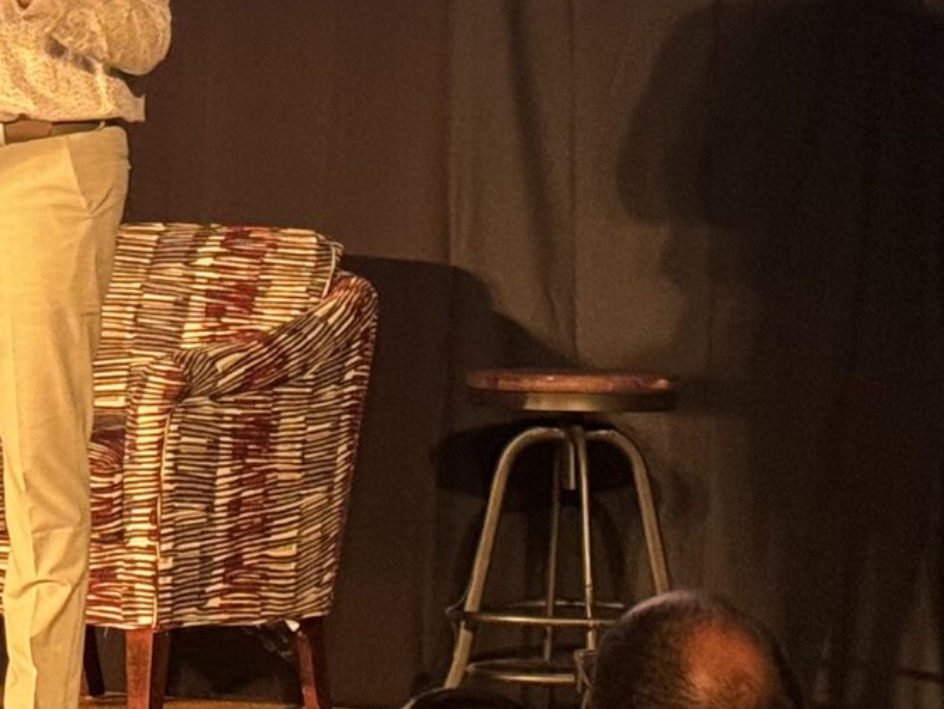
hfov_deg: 10.8
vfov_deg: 8.0
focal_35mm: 183
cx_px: 234
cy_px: -332
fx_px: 4993
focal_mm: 6.86
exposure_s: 1/60
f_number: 1.78
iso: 200
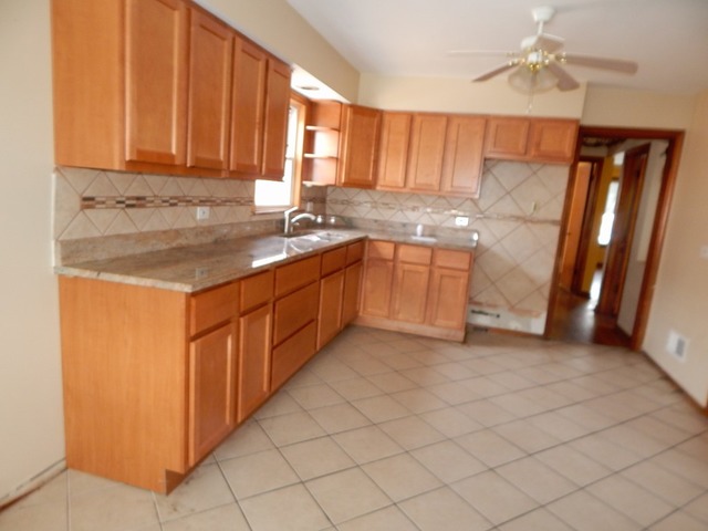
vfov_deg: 61.1
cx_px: 354
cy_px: 266
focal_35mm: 22
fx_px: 450
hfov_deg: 76.4
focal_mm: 4
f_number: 3
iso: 200
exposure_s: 1/30
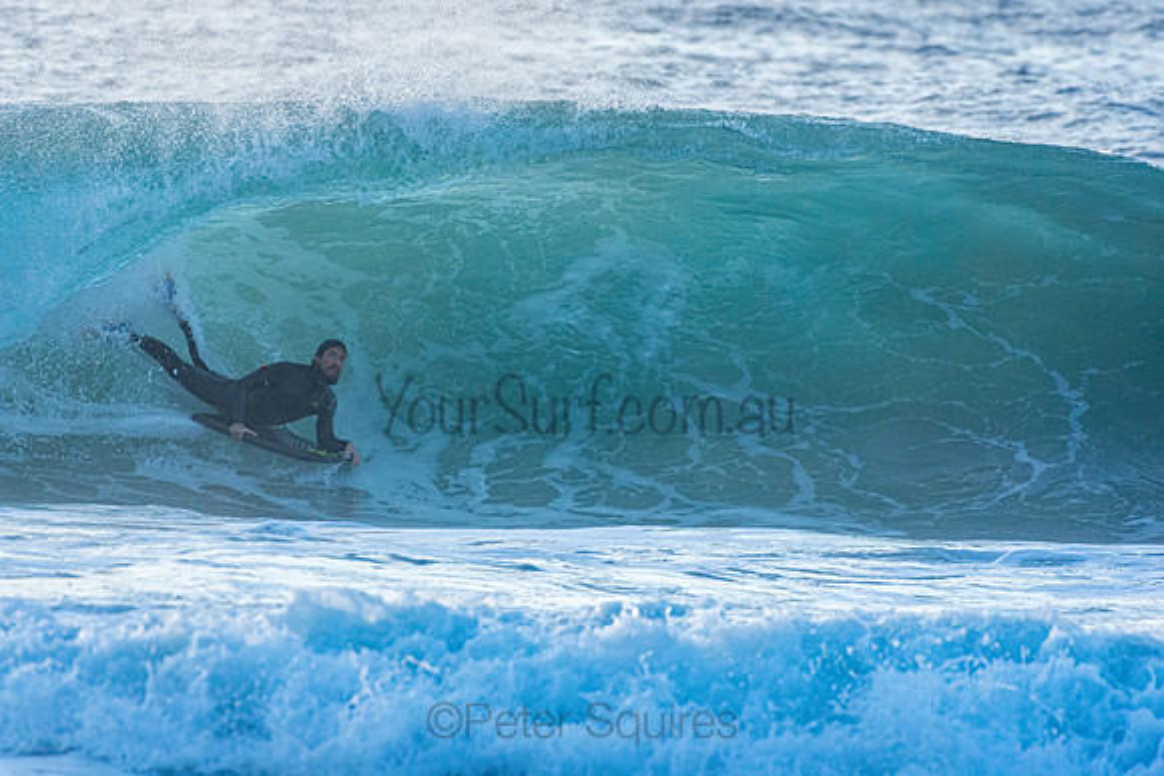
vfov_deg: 1.9
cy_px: 388
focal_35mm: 720
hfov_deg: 2.9
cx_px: 582
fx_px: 23284
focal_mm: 480
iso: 560
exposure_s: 1/1250
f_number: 5.6
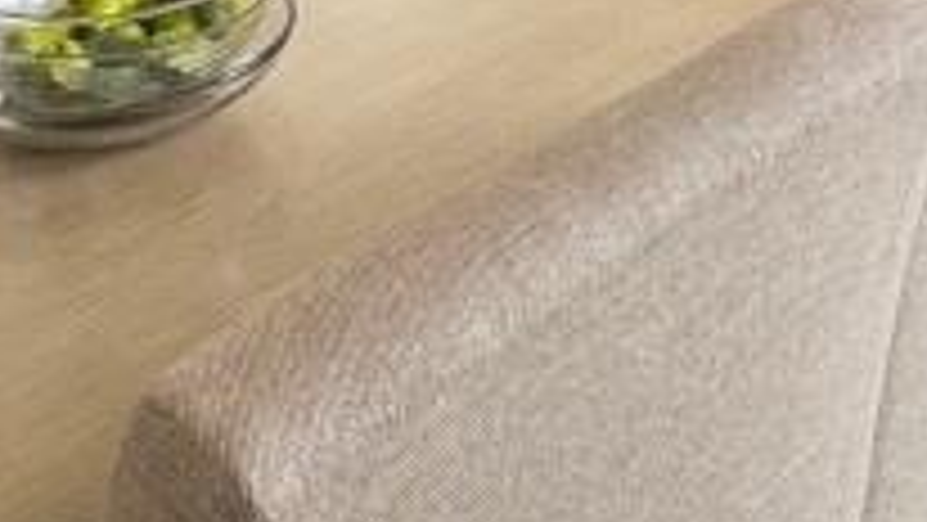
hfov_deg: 27.7
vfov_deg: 13.9
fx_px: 1869
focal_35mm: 76
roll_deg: +1.1
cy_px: -459
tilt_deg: -10.9
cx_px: 608
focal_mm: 2.22
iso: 250
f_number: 2.2
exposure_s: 1/99
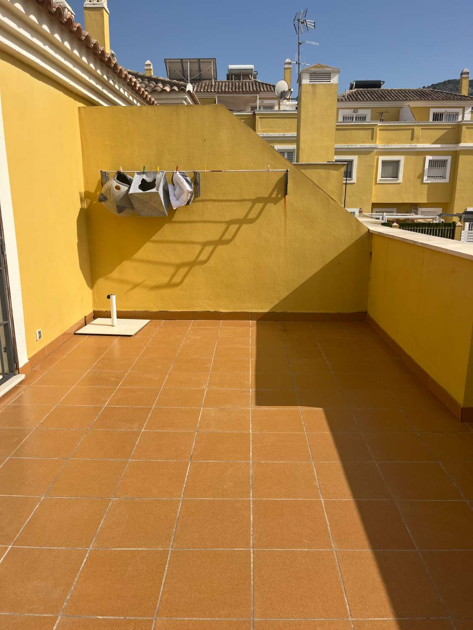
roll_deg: +2.3
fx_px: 474
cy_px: 315
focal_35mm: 26
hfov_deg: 53.1
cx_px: 236
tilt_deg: -13.3
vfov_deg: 67.3
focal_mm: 5.1
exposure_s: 1/5556
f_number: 1.6
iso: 50
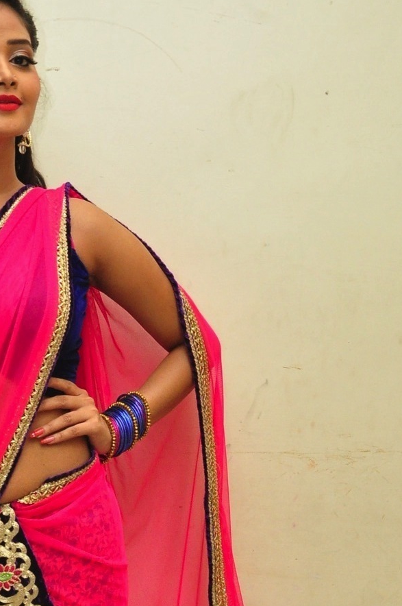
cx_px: 25
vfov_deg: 21.6
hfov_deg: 14.6
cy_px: 560
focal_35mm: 92
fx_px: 1545
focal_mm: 30
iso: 1600
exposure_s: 1/125
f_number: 7.1
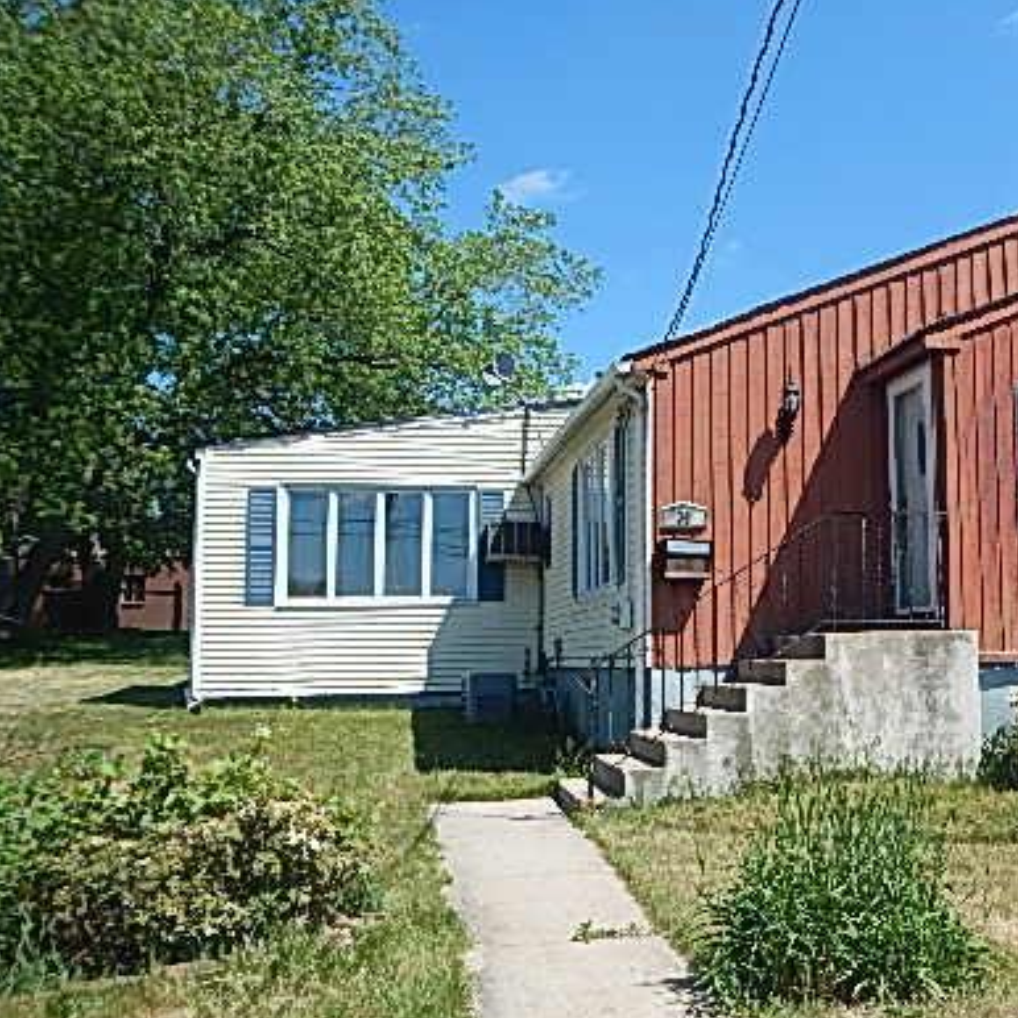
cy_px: 501
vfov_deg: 40.9
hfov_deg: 39.7
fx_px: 1364
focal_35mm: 41
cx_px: 778
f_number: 3.9
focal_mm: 5
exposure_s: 1/800
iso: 125
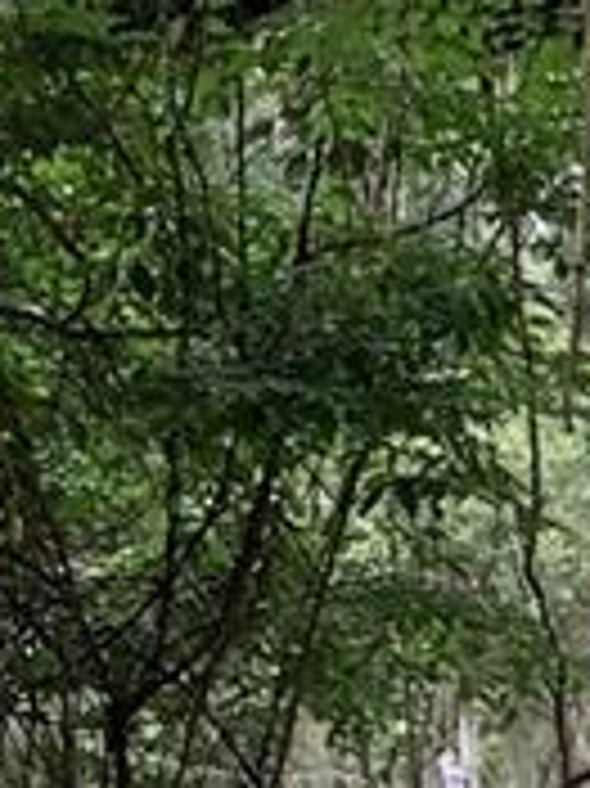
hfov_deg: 7.9
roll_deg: +3.0
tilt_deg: -1.0
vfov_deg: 10.8
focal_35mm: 178
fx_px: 4050
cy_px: 1112
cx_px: 1243
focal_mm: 4.25
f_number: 1.8
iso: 50
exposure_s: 1/121
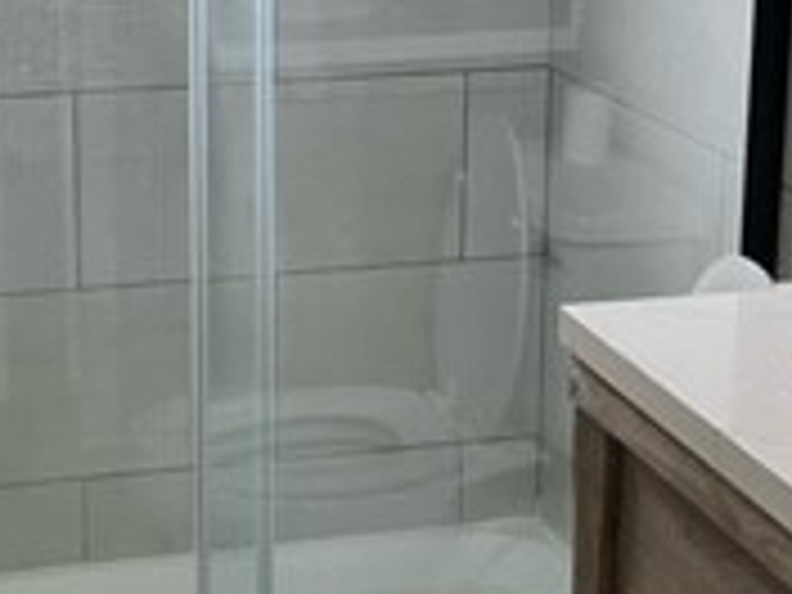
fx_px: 2334
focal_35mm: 102
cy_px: 216
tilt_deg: -15.1
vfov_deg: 14.5
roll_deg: +0.5
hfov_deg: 19.2
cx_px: 261
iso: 100
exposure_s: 1/60
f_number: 1.8
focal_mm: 3.99
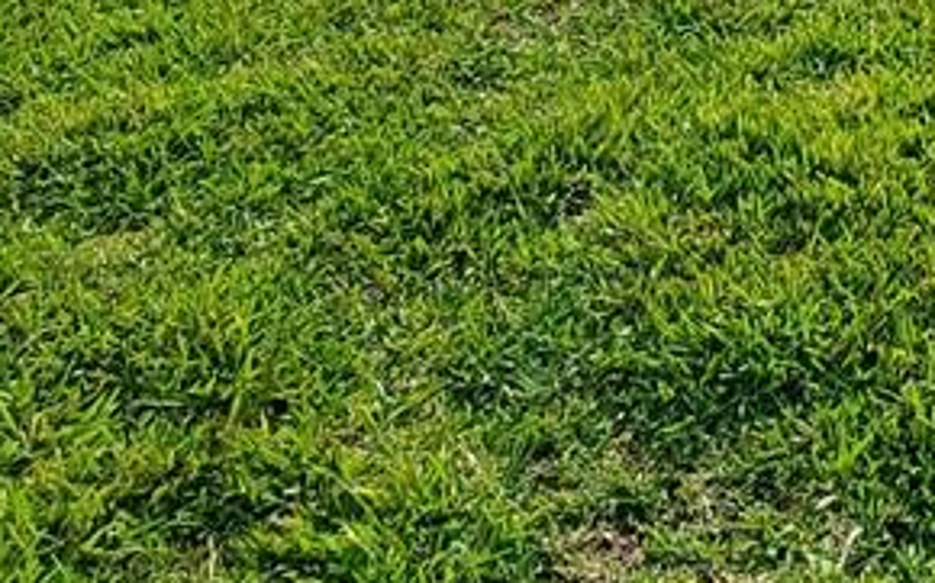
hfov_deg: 26.4
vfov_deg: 15.5
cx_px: 816
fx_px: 1936
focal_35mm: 76
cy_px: -354
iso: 50
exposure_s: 1/1098
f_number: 2.2
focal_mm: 1.74
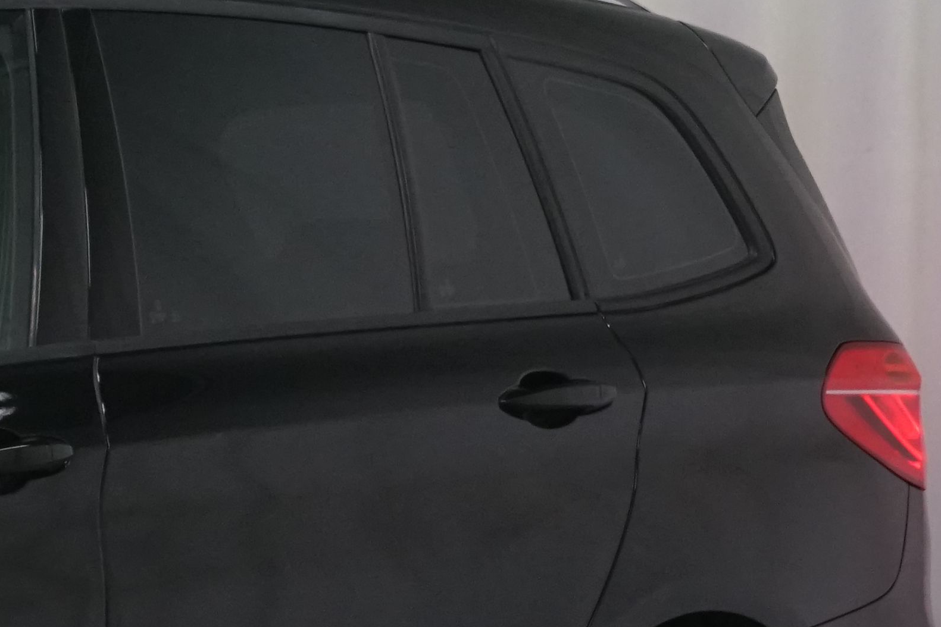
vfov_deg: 5.3
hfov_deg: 7.8
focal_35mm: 258
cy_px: 368
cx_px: -558
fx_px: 6743
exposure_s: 1/25
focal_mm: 68
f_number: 9
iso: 2000
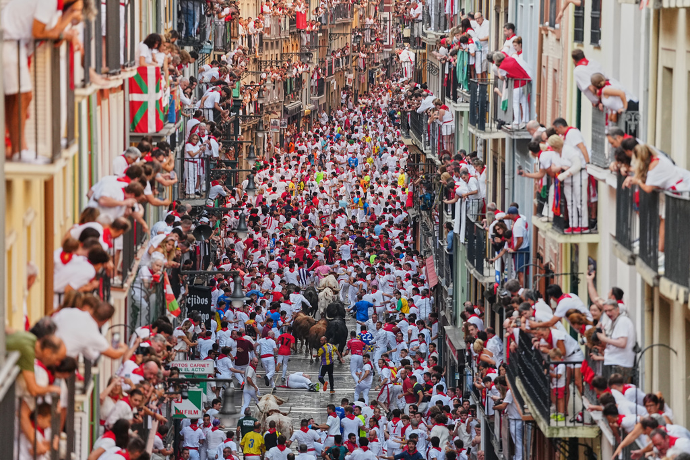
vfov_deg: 8.4
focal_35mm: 163
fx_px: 3123
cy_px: 230
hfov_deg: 12.6
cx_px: 345
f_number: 3.2
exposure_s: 1/640
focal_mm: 163
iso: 1600
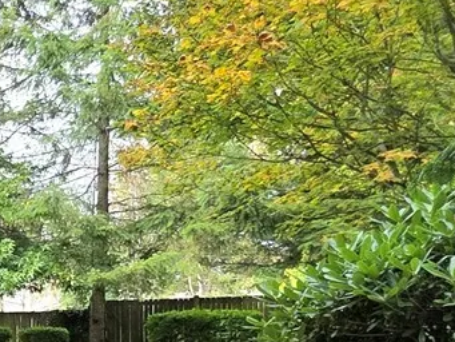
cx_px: -256
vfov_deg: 22.9
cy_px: 354
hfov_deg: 23.8
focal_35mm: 61
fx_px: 802
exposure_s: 1/263
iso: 40
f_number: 1.9
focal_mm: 2.2
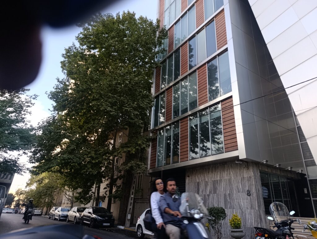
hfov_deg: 73.8
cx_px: 158
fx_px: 211
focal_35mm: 23
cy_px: 120
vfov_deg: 59.0
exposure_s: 1/129
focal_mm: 6.14
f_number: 1.6
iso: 50
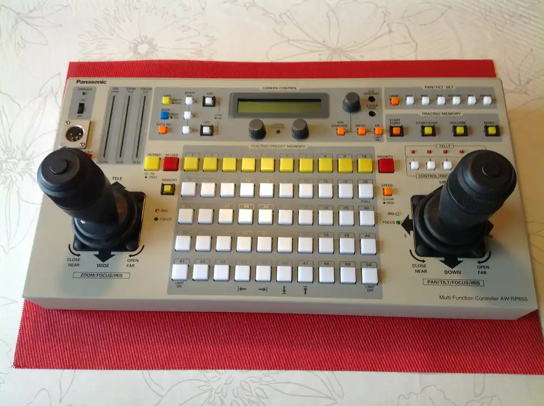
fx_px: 549
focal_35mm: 35
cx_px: 272
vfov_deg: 40.6
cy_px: 203
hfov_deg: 52.7
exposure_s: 1/40
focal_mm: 4.28
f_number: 2.4
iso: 64
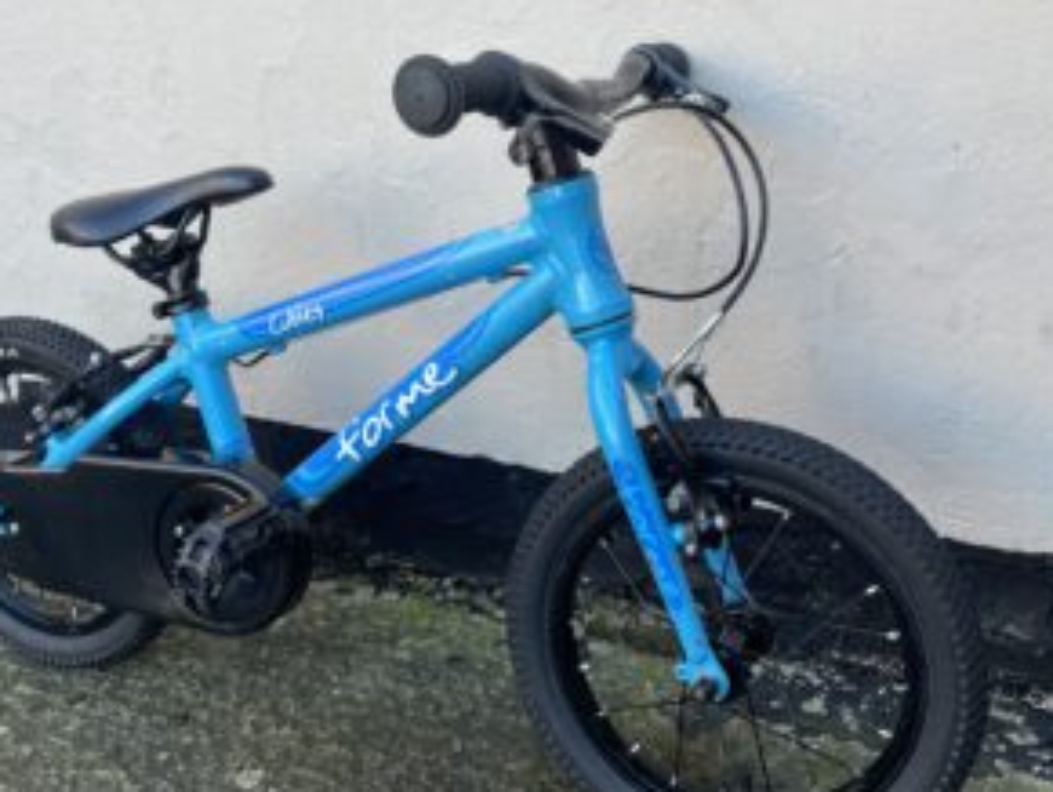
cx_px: 458
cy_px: 360
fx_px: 1309
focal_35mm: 43
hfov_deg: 43.7
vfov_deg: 33.6
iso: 32
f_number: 1.6
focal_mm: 4.2
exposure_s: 1/136
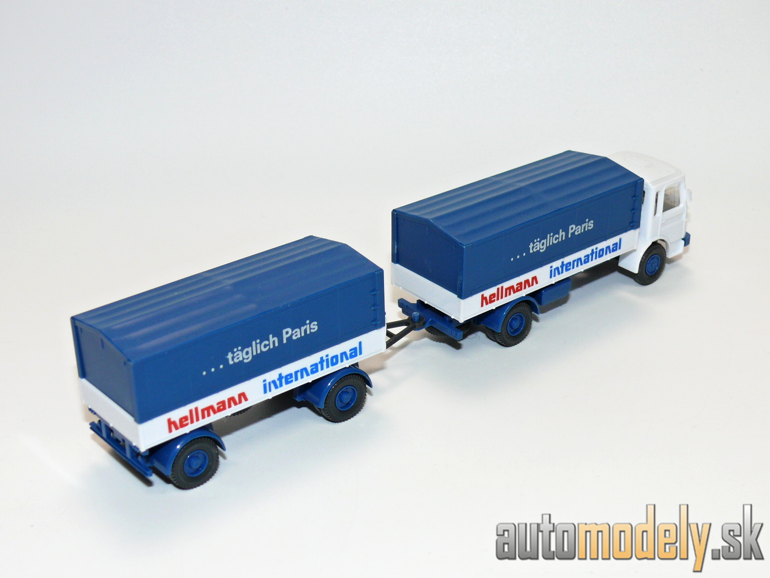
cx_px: 385
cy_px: 289
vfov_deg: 25.7
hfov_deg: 33.8
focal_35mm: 57
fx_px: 1268
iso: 100
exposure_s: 1/30
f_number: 4
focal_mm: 9.9
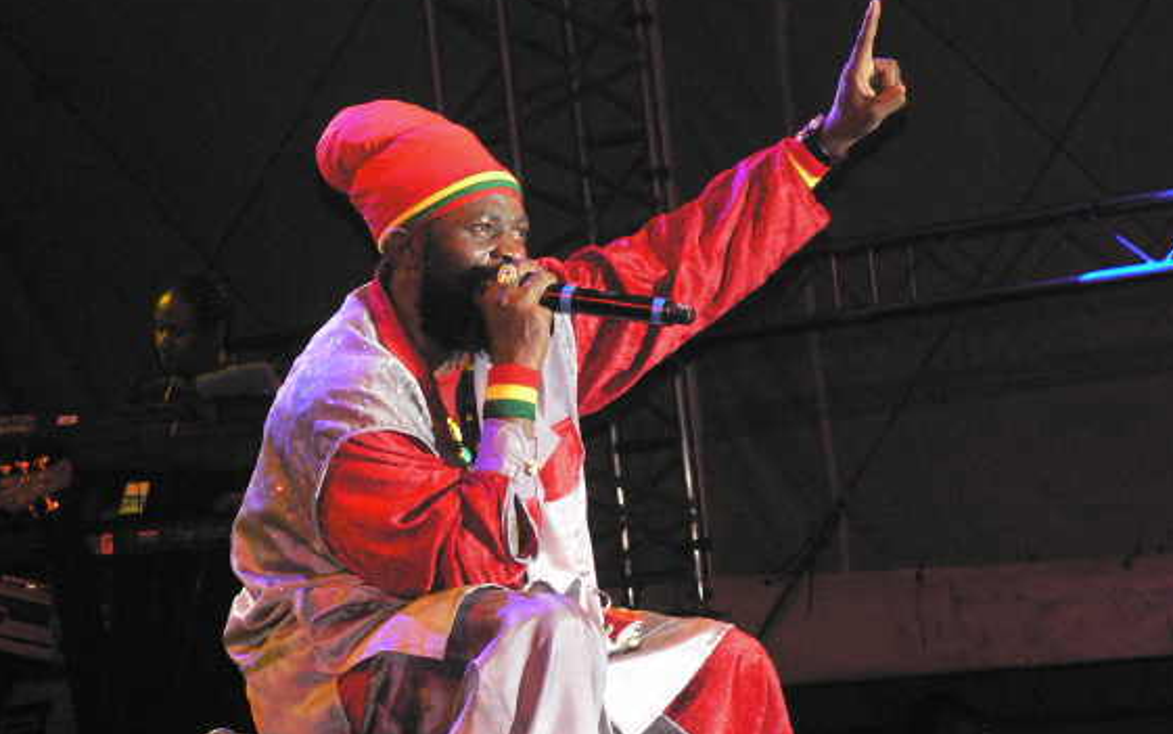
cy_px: 413
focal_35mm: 135
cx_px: 589
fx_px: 4317
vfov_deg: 9.7
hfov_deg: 15.5
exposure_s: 1/60
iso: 400
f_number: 3.2
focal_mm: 21.6
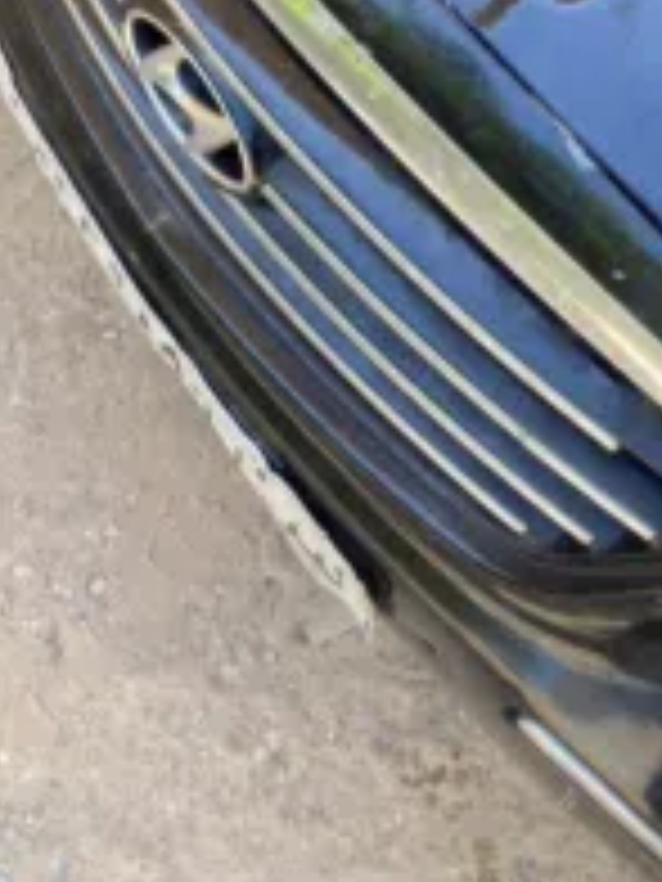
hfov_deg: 27.2
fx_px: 1351
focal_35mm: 53
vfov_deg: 33.5
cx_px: 491
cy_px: 27
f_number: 1.8
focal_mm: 4.25
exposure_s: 1/122
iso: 32
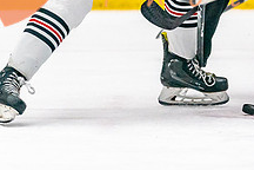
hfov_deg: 2.7
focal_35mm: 763
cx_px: 243
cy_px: 24
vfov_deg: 1.8
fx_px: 5383
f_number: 2.8
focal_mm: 200
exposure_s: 1/1250
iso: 3200
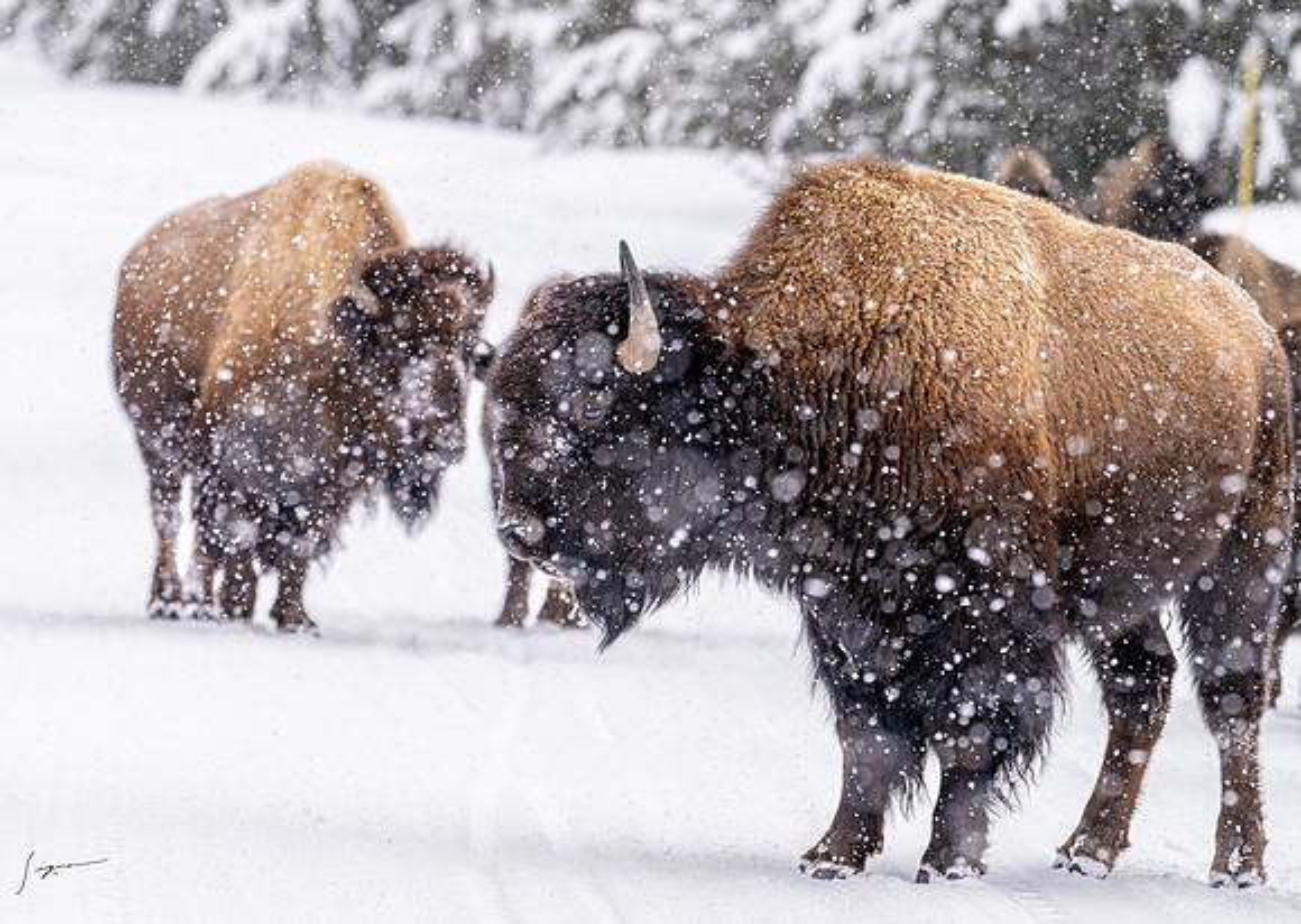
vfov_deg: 2.8
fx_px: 18969
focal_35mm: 514
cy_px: 366
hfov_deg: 3.9
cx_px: 452
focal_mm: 400
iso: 1100
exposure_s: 1/400
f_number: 9
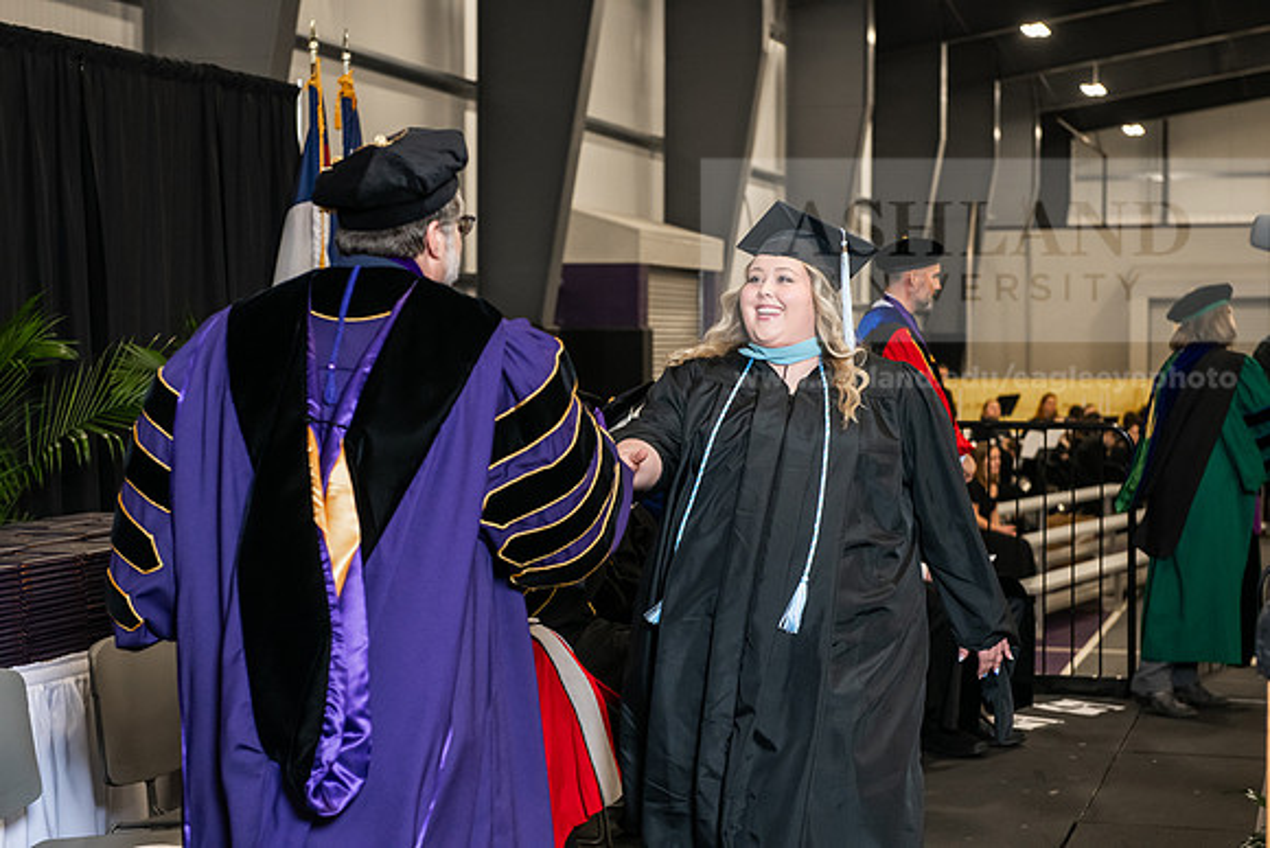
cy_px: 424
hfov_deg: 28.8
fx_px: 2470
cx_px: 635
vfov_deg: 19.5
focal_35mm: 70
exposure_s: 1/200
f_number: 5
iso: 2000
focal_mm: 70
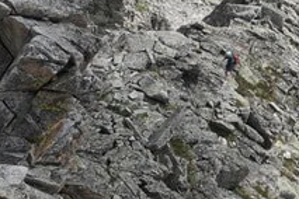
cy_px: 125
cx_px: 35
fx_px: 2033
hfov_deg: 8.4
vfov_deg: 5.6
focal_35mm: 245
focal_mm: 29
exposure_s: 1/320
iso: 100
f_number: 6.3
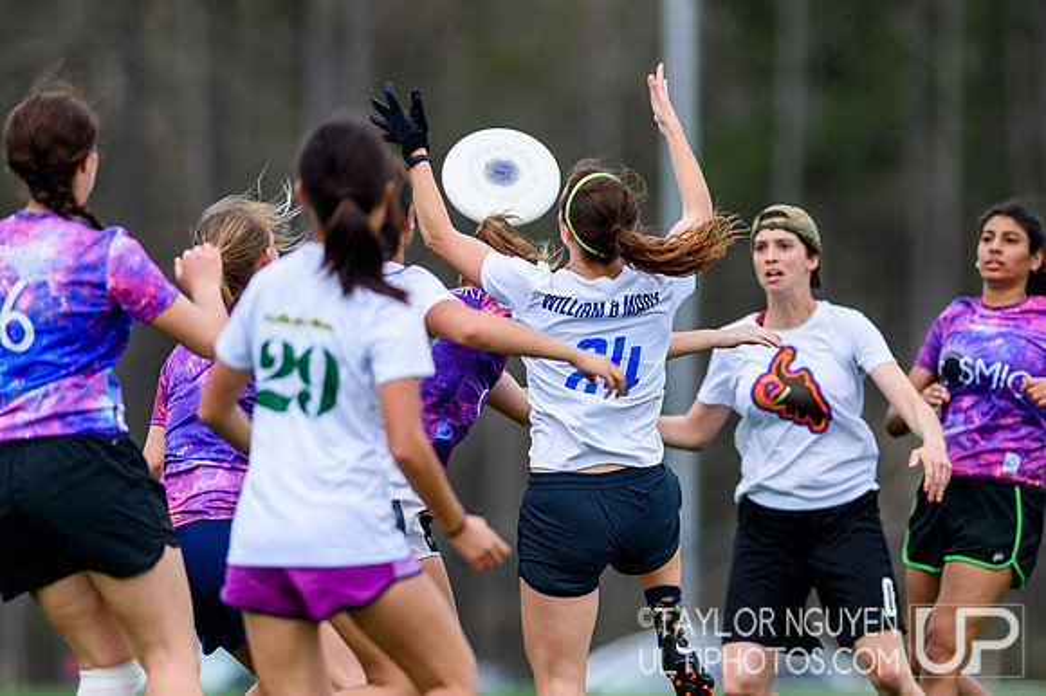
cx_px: 565
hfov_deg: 5.6
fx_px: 10674
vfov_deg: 3.7
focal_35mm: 368
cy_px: 367
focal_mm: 300
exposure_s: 1/2000
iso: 100
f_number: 3.2
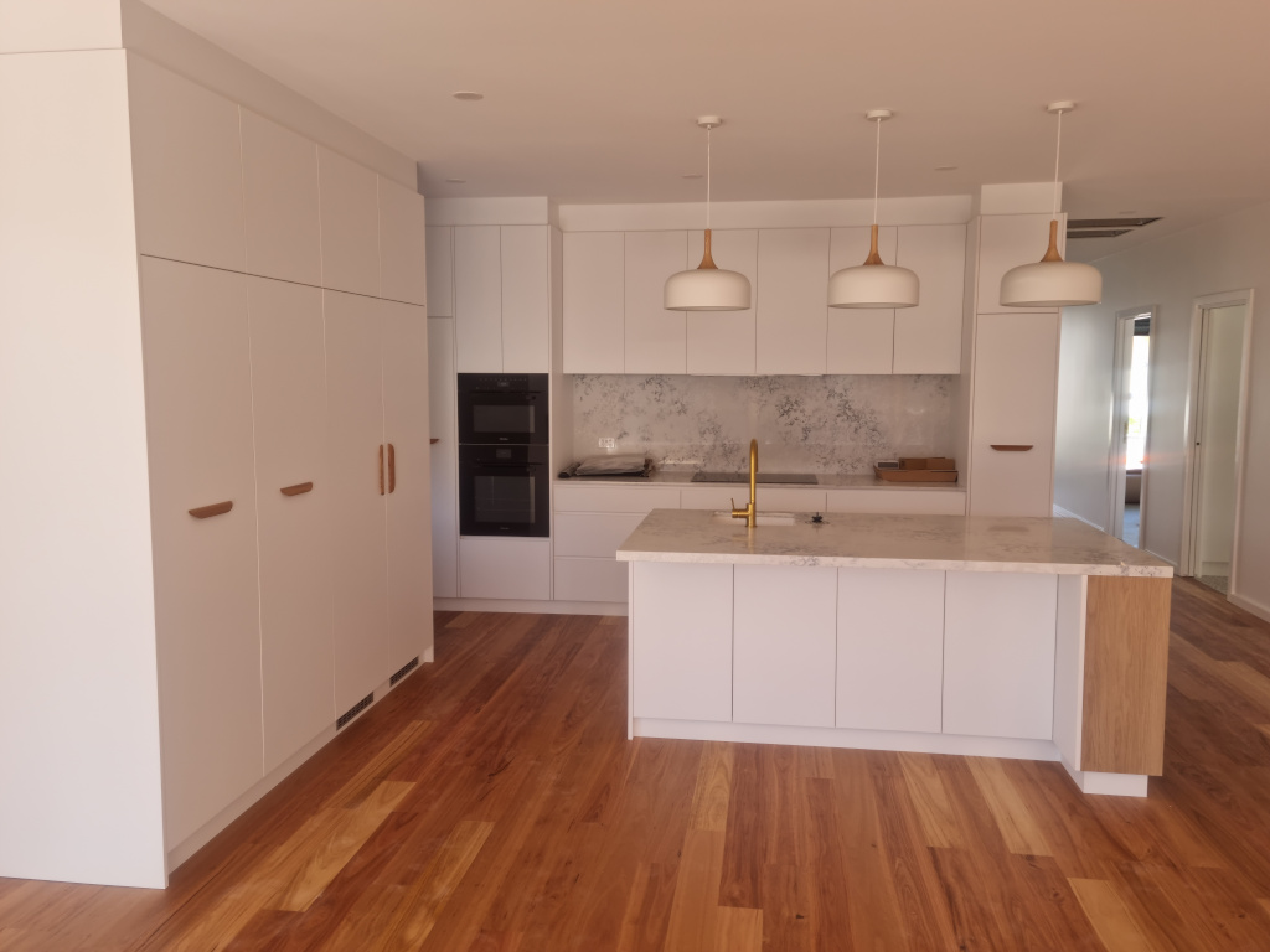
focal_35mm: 27
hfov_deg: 65.3
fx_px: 991
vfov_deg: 51.4
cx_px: 635
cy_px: 476
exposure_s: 1/100
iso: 32
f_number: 2
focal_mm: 5.9
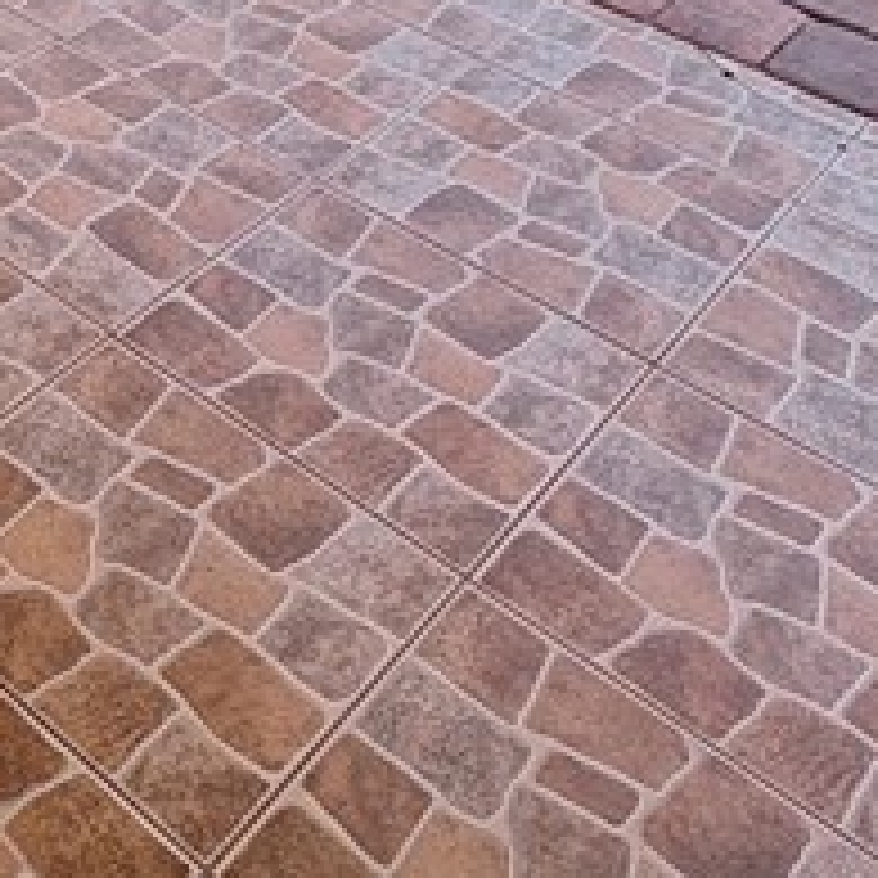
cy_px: -702
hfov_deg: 23.7
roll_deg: -0.9
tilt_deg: -9.3
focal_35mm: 65
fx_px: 1865
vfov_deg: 19.6
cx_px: -225
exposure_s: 1/727
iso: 40
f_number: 2.2
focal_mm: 2.22
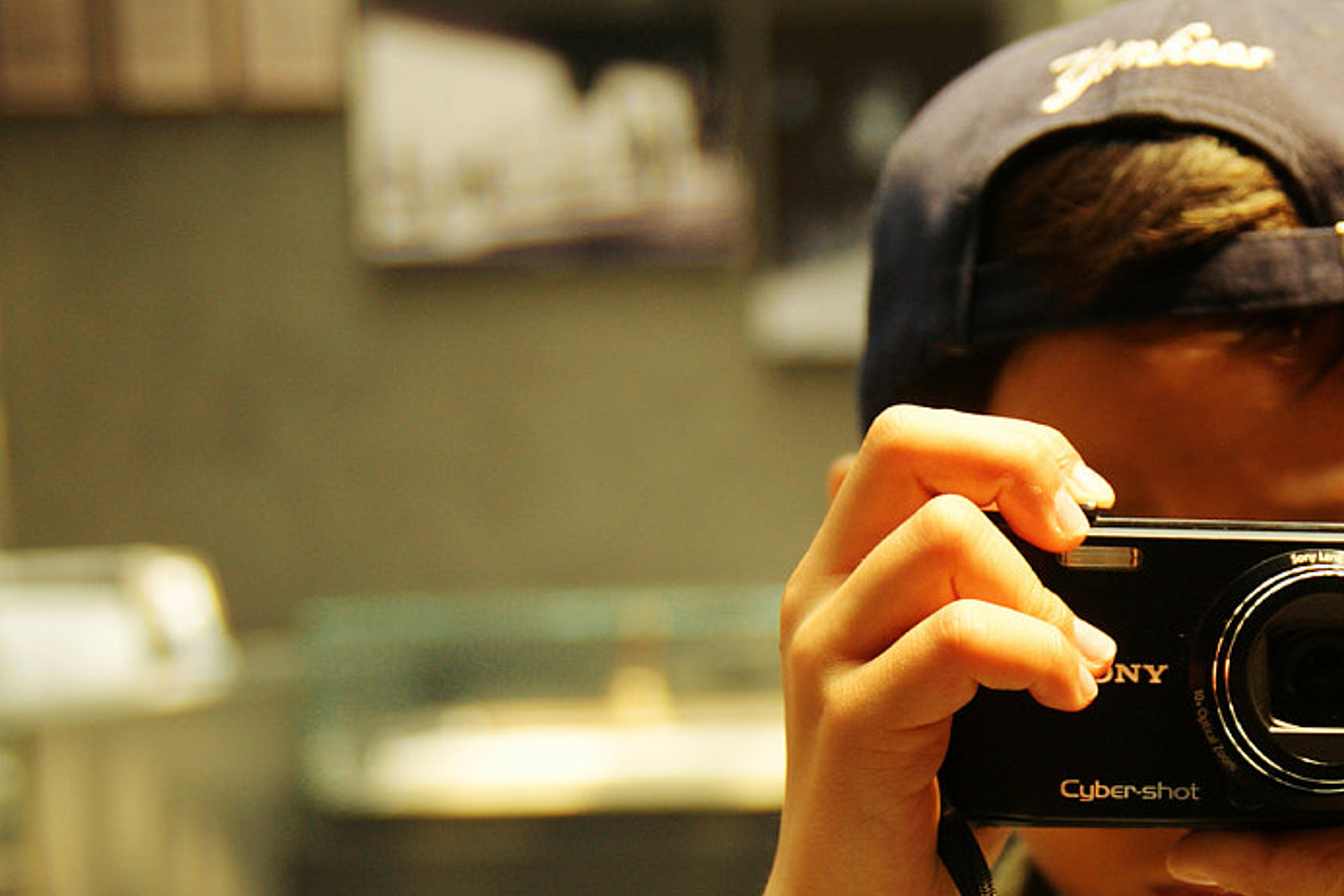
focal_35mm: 121
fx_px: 4523
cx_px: 1168
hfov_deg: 16.7
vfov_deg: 11.2
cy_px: 880
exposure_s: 1/60
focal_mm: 35
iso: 100
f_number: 2.8
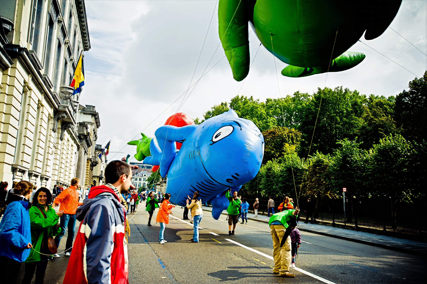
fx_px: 415
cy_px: 142
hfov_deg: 54.5
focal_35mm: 35
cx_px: 214
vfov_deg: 37.8
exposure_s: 1/3200
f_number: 4
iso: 400
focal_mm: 35
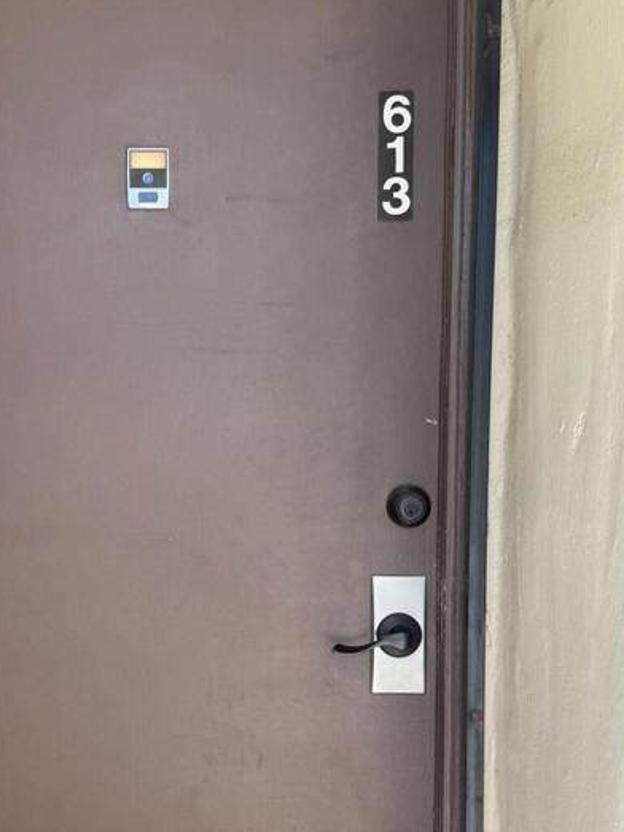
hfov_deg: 30.5
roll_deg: +0.2
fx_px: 1130
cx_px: 180
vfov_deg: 40.2
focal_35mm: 47
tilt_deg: -4.1
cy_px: 503
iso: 80
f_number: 1.78
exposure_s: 1/393
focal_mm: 6.76
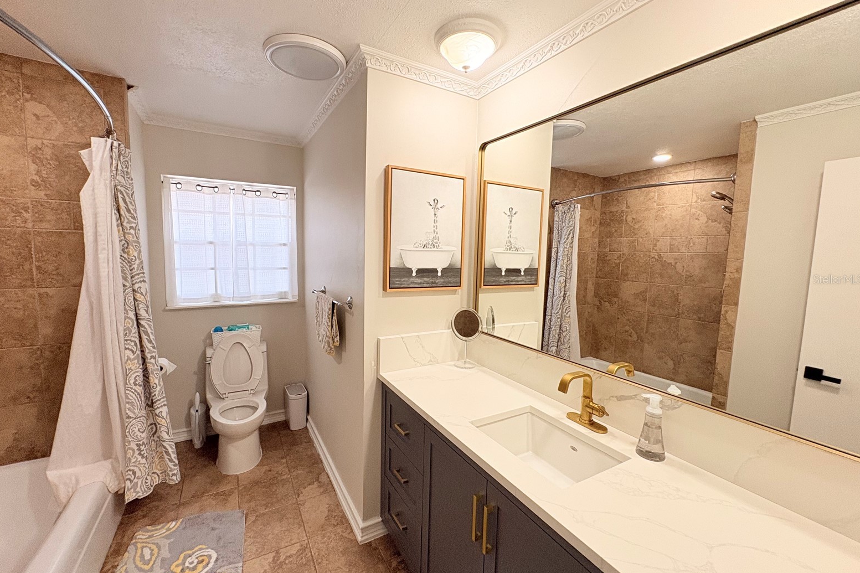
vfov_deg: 77.3
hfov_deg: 100.4
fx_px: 358
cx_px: 423
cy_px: 279
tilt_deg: -4.1
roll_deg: -1.1
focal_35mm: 15
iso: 200
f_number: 2.2
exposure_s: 1/120
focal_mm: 2.22
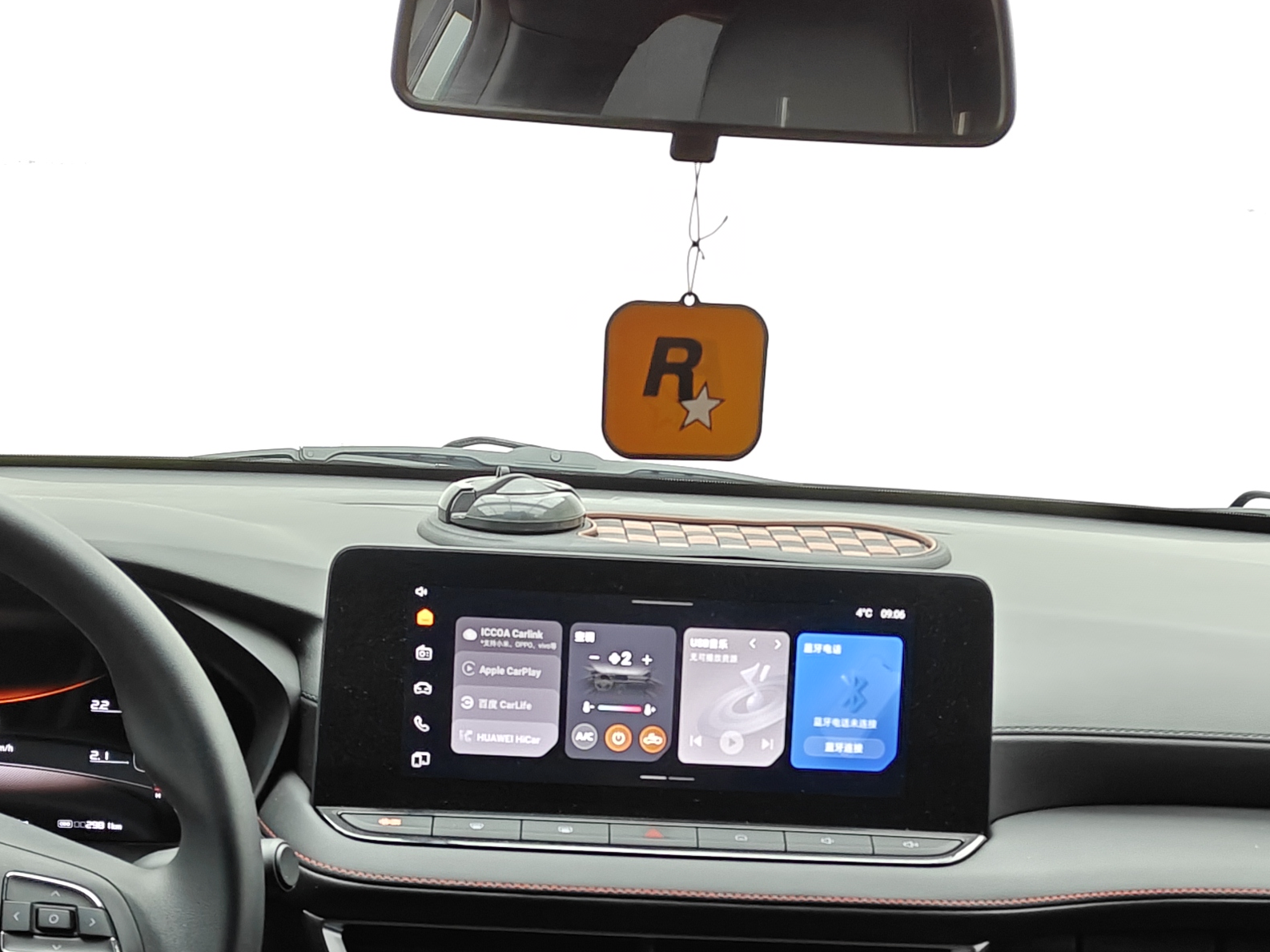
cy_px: 844
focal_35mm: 62
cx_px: 641
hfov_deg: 31.2
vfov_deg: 23.1
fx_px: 2274
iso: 100
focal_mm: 5.59
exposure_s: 1/100
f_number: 1.8
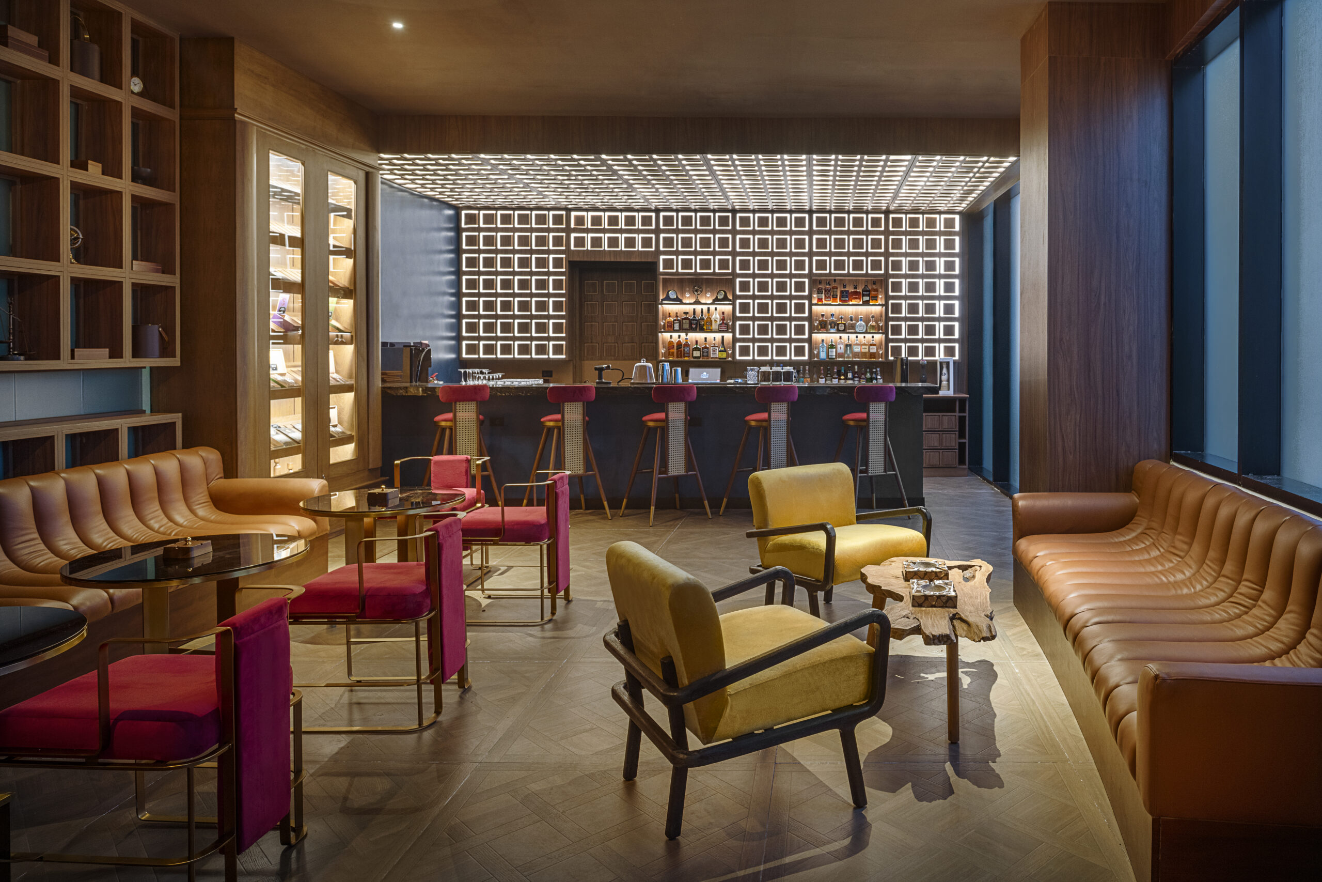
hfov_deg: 73.7
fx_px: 881
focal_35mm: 24
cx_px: 661
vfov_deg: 53.1
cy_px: 441
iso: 400
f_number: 9.5
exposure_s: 6
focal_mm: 24
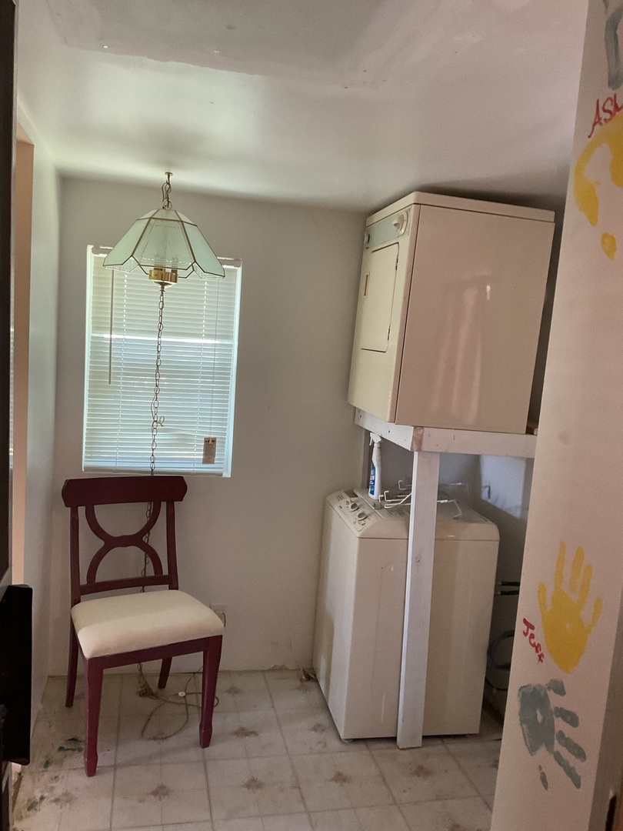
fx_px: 696
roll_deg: -5.5
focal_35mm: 29
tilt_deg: -6.5
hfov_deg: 48.2
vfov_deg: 61.7
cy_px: 416
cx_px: 312
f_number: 1.8
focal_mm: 3
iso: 200
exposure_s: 1/60
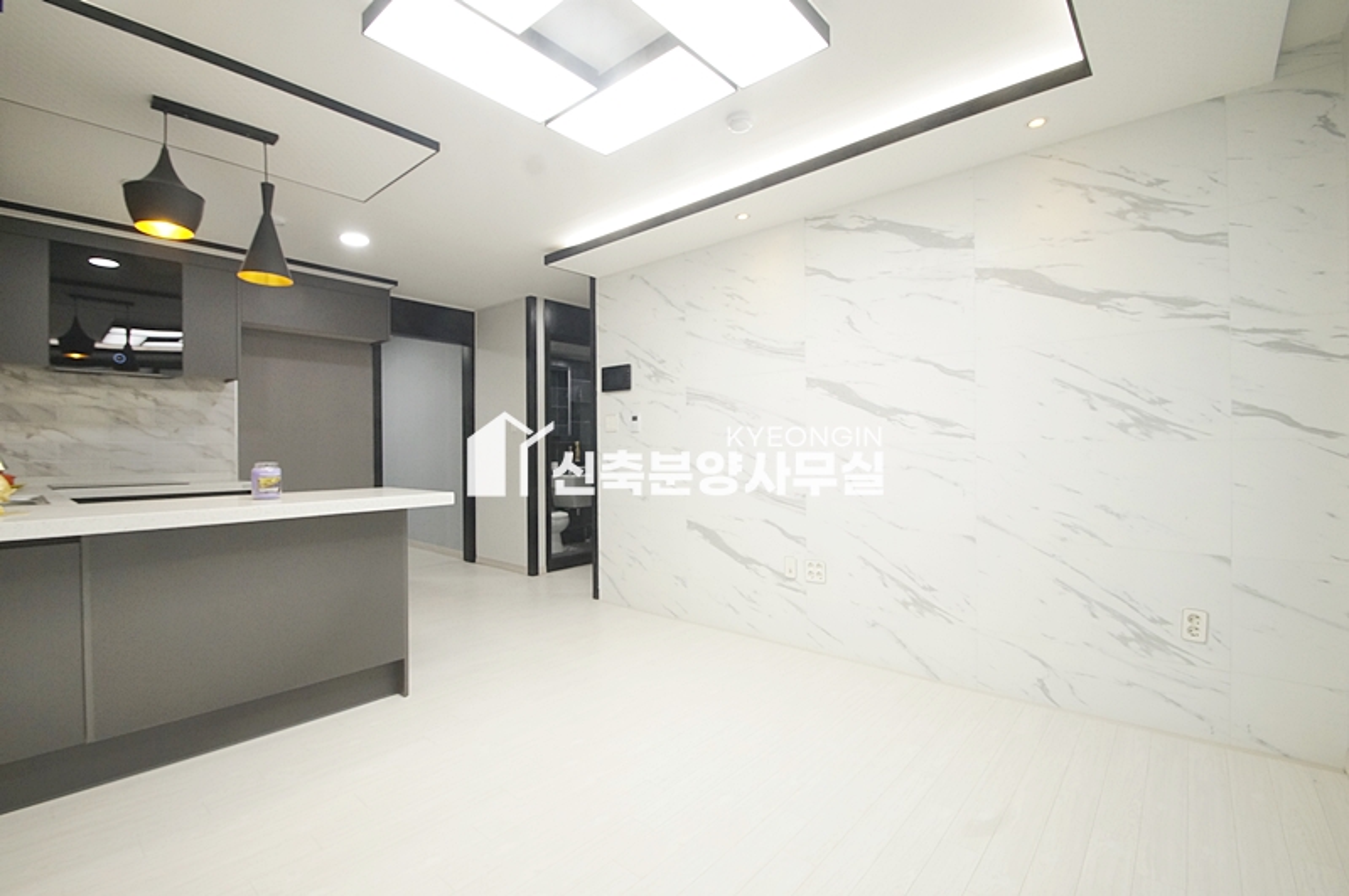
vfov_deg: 77.2
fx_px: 562
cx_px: 674
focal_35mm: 15
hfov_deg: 100.4
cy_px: 448
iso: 800
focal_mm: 10
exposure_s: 1/30
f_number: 9
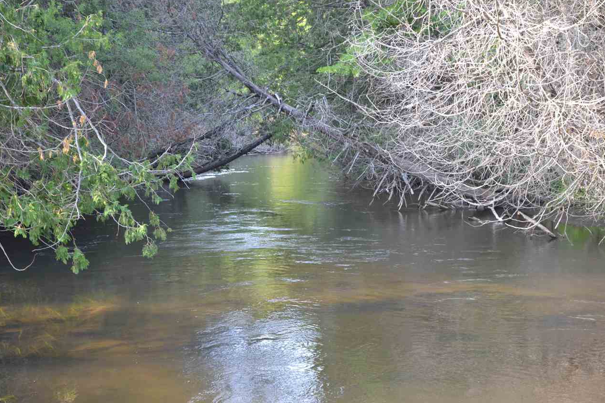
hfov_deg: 27.7
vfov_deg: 18.7
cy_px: 201
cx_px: 305
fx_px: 1227
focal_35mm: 73
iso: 400
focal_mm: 48
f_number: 5.6
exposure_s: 1/60
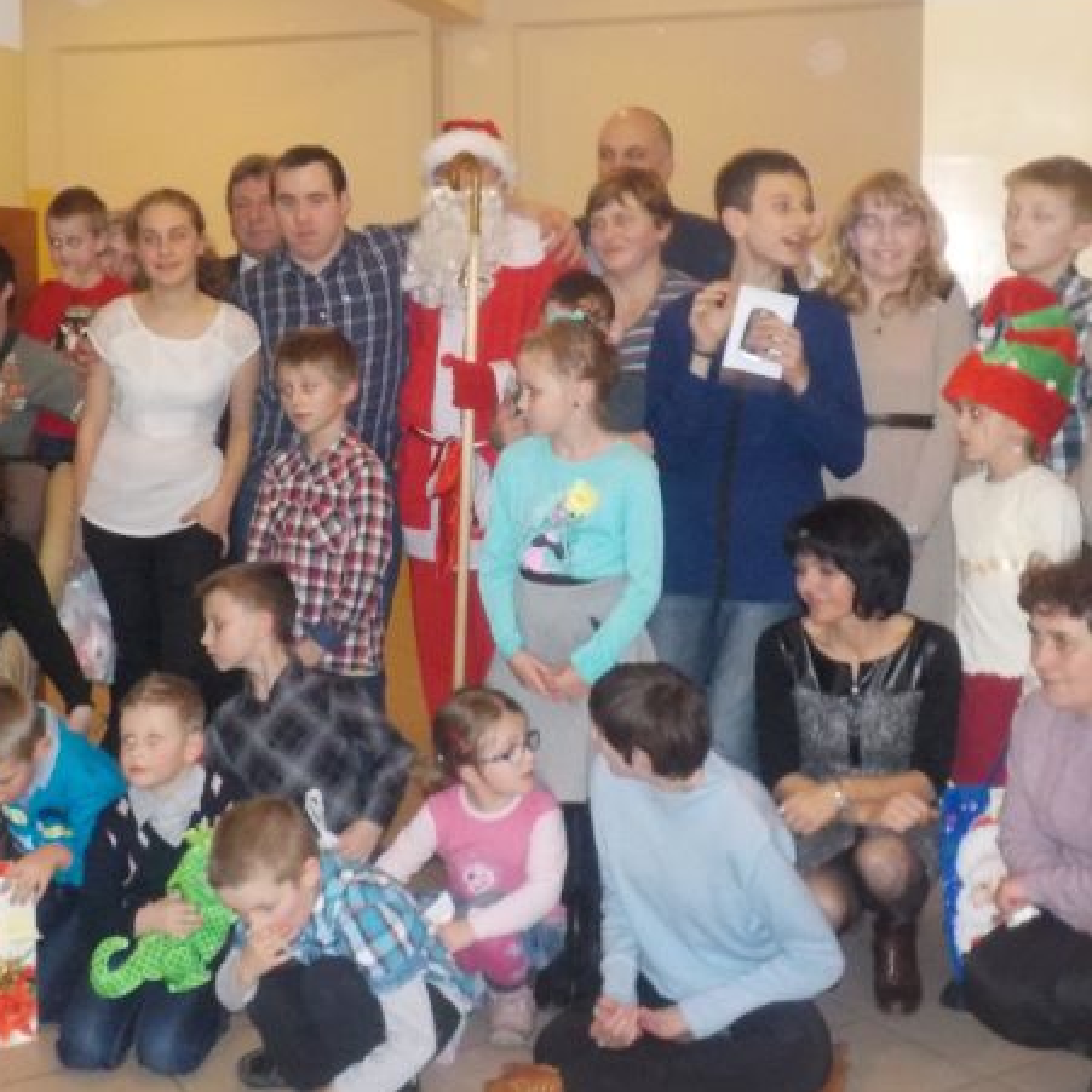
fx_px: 1677
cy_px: 395
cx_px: 436
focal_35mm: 47
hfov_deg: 35.9
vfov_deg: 35.8
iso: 500
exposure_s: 1/30
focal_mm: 4.1
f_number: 3.3
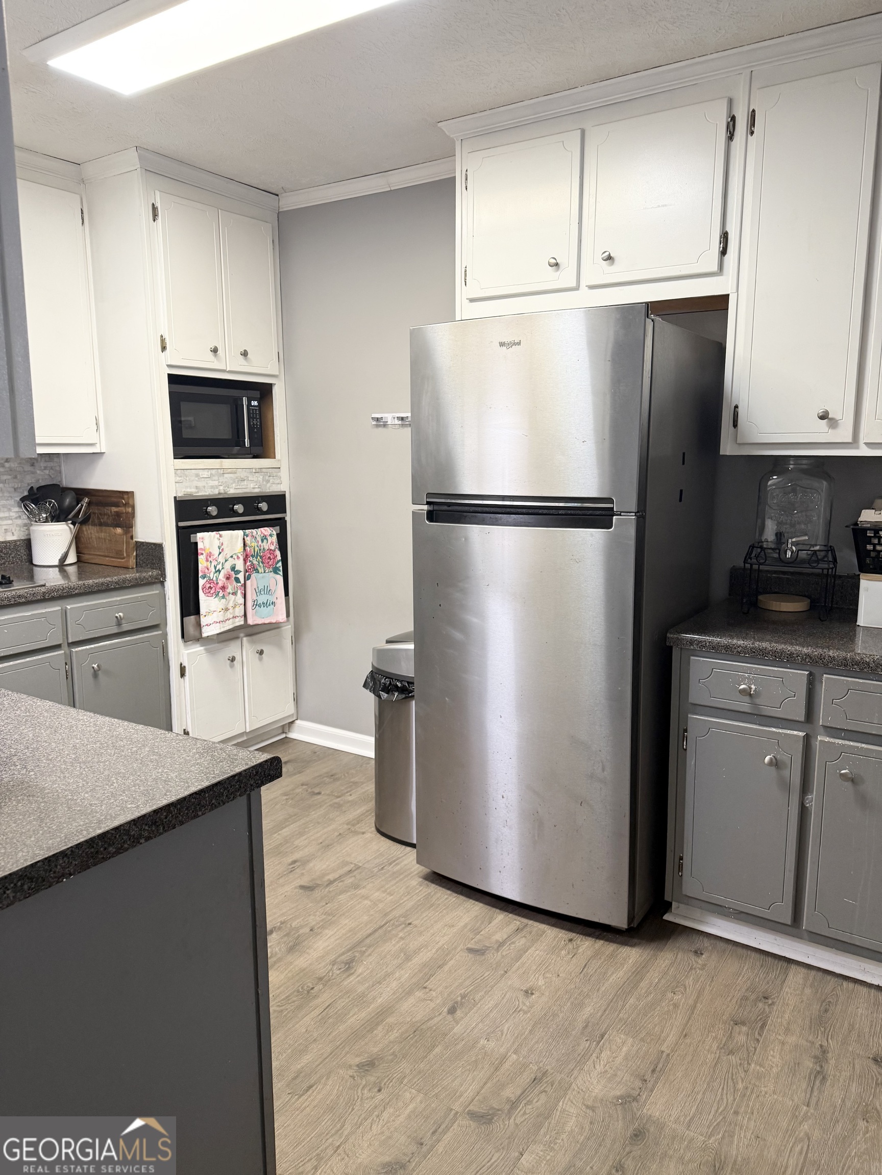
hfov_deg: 56.8
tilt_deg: -11.4
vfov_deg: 71.6
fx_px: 815
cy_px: 588
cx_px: 441
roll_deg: +0.6
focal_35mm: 24
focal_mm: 6.76
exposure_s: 1/60
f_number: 1.78
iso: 200
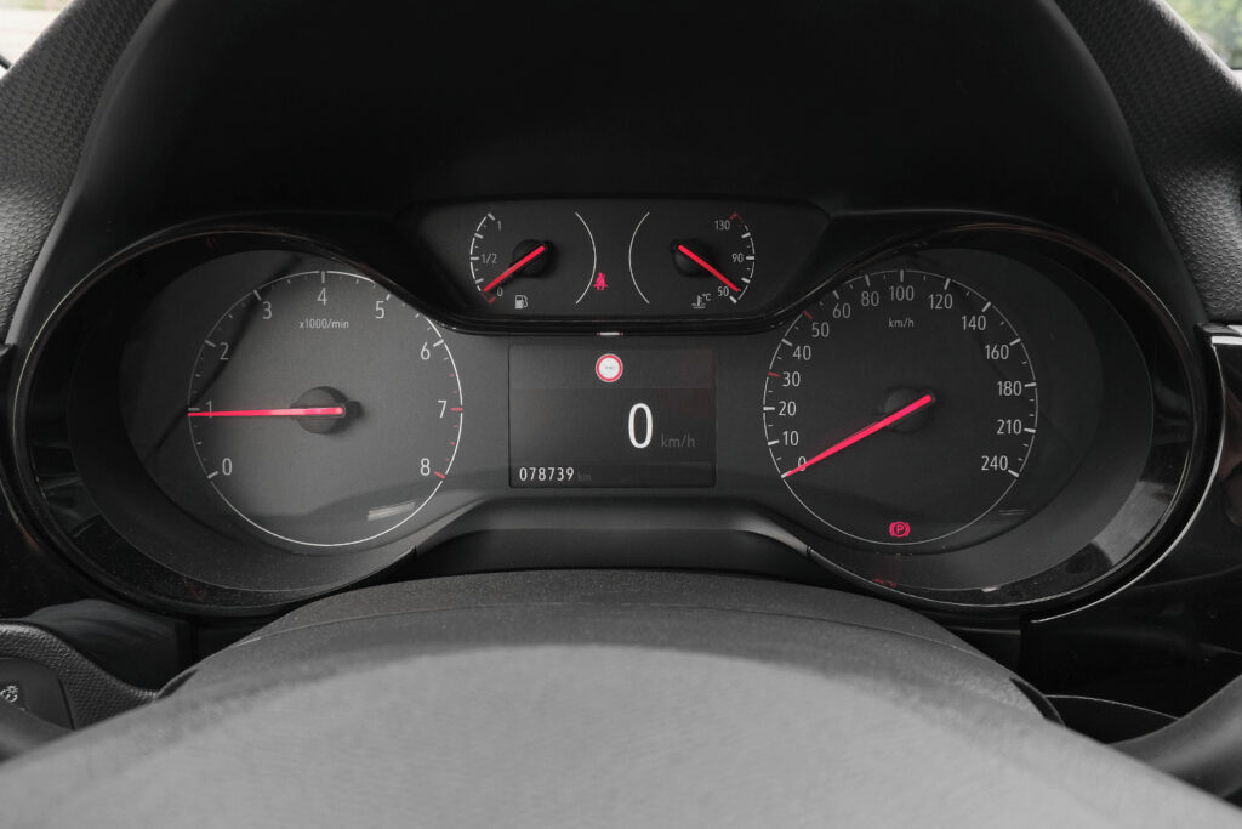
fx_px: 932
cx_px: 621
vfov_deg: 47.9
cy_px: 414
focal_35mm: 27
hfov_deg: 67.4
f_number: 9
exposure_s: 1/125
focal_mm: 18.1
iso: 1600
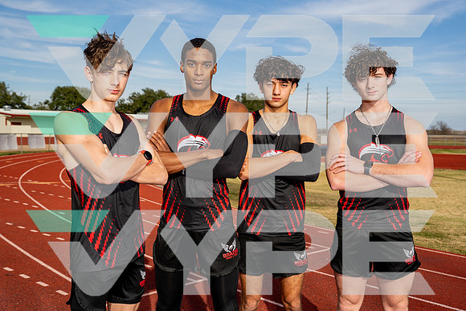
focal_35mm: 40
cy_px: 156
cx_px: 233
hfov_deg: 48.4
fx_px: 518
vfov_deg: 33.4
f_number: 5.6
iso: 100
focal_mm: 40
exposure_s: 1/640
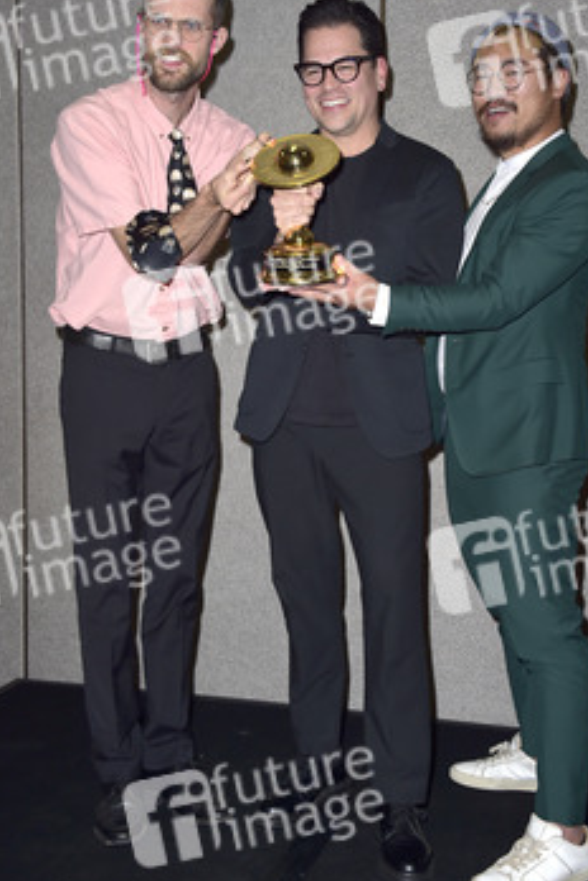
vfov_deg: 42.7
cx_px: 328
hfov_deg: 29.2
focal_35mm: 46
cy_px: 428
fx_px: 1127
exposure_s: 1/250
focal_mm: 40
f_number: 6.3
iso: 500
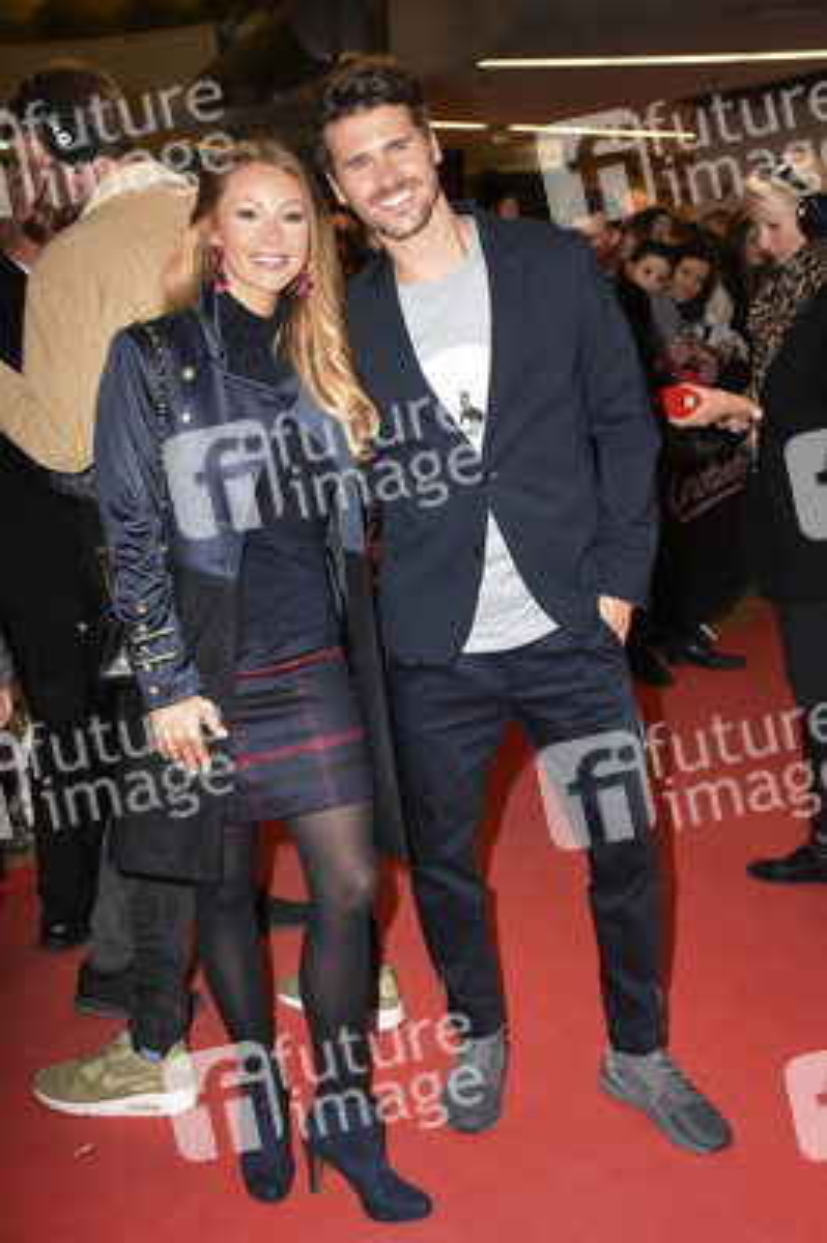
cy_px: 622
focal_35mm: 48
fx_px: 1657
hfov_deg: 28.0
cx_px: 414
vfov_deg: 41.1
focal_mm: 32
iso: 1600
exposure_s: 1/160
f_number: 4.5
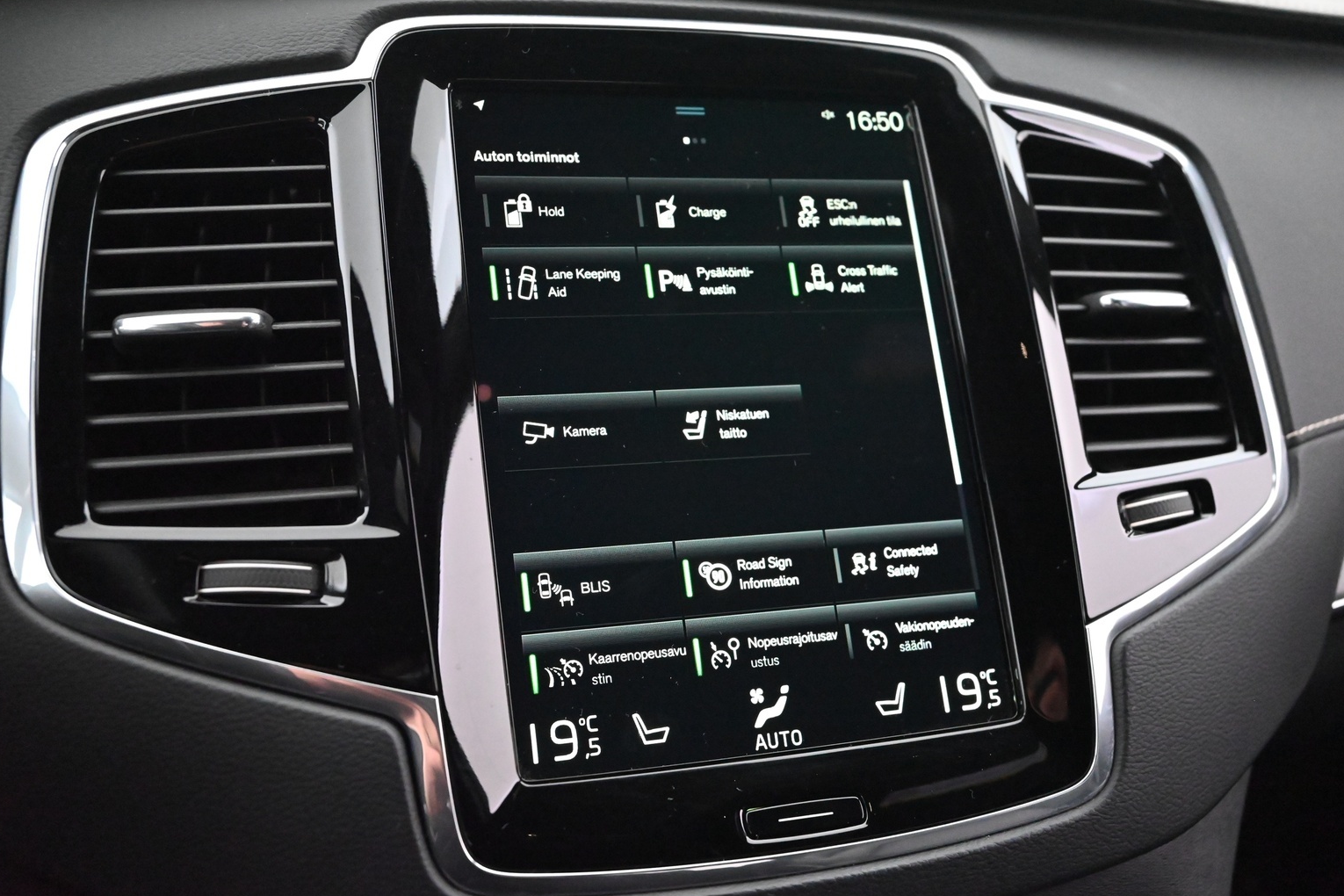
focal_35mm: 36
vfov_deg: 36.9
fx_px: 1344
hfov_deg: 53.1
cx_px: 686
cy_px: 466
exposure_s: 1/60
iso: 12800
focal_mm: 34
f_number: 5
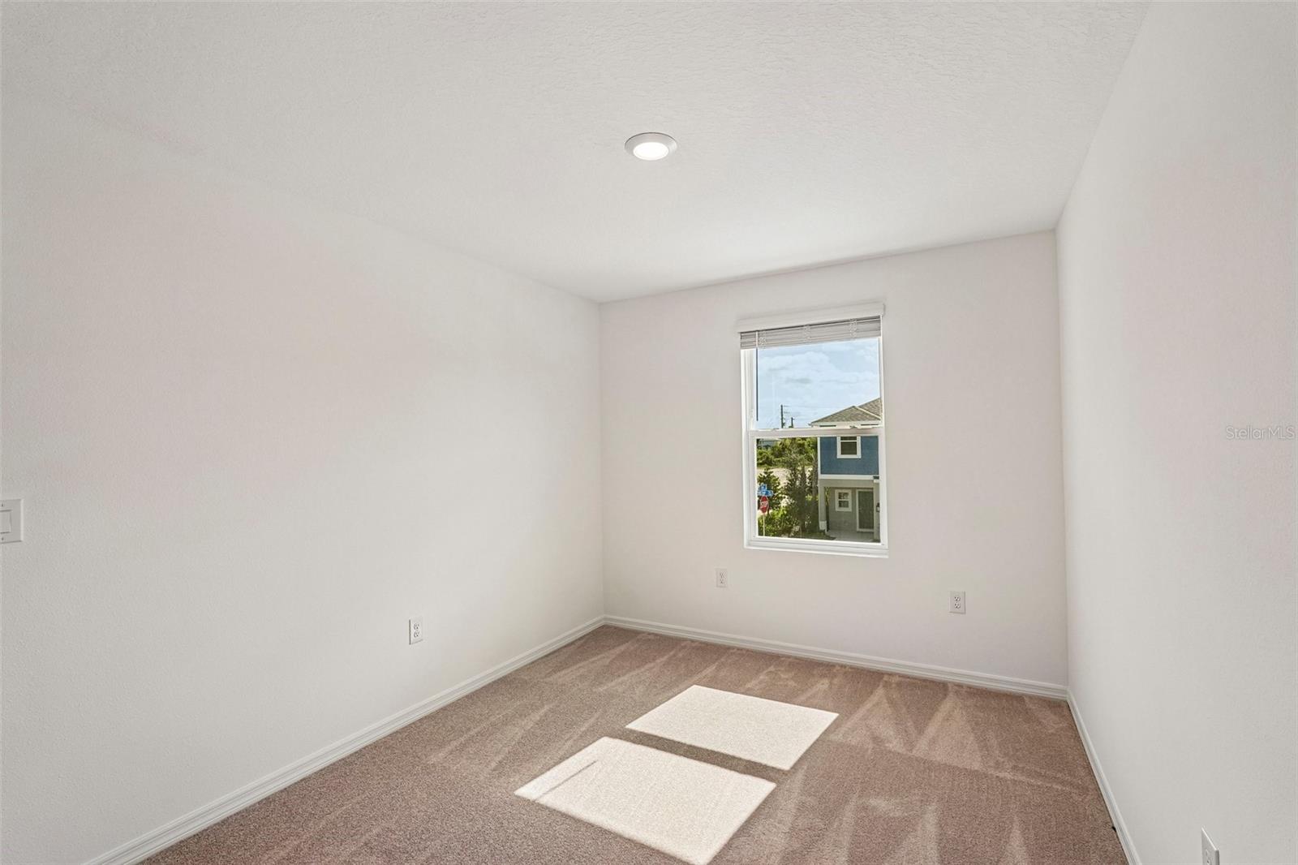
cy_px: 432
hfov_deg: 96.7
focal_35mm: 16
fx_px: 577
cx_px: 649
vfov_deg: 73.7
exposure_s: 1/200
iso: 400
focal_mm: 16
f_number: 8
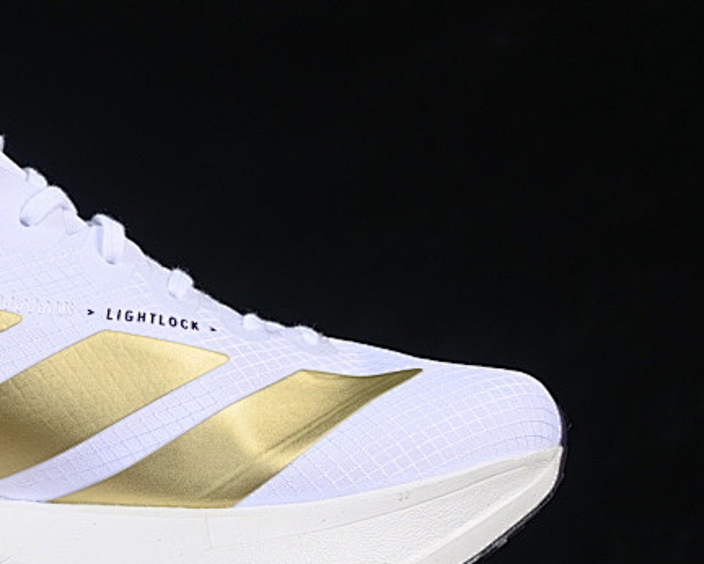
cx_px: -28
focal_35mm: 176
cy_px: 295
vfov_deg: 8.8
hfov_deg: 10.8
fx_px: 3669
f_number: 8
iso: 160
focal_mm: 50
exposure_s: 1/80
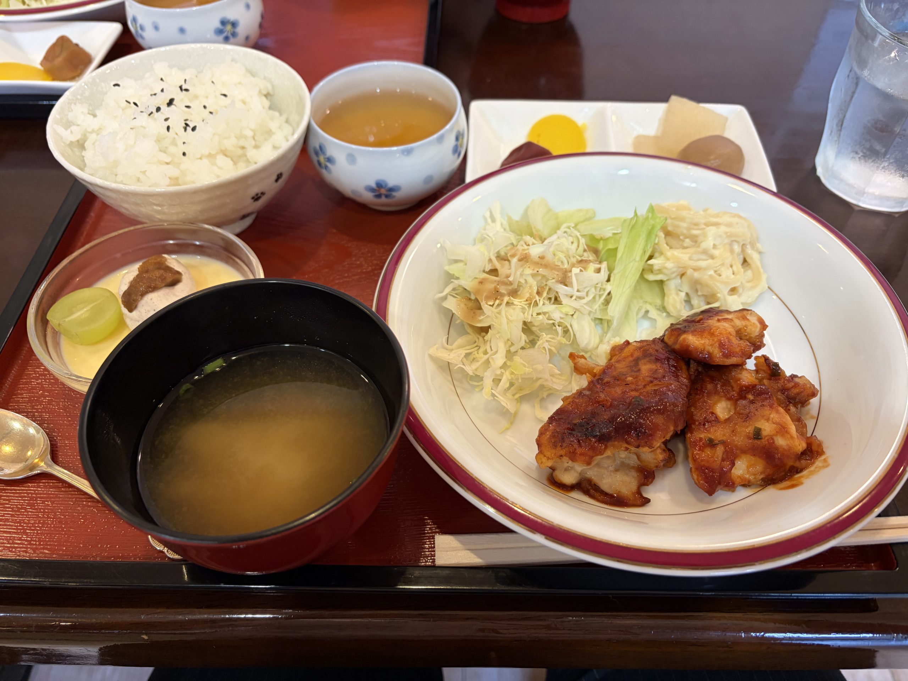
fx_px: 682
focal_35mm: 26
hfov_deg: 67.3
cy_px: 340
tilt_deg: -50.0
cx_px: 454
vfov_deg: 53.1
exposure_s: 1/60
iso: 160
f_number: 1.6
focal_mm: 5.96
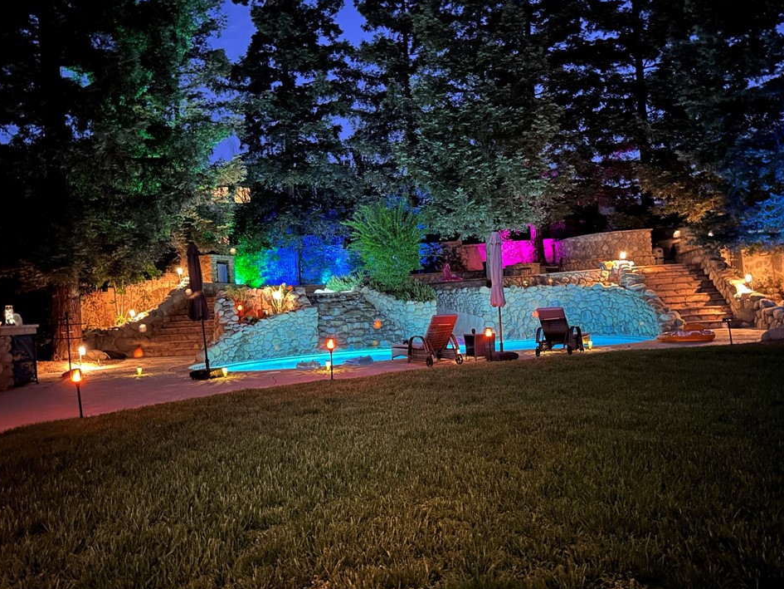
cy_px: 312
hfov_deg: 67.2
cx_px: 413
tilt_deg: -0.6
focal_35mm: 26
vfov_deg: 53.0
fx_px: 589
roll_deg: +2.6
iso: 2000
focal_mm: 6.86
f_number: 1.78
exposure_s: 1/2
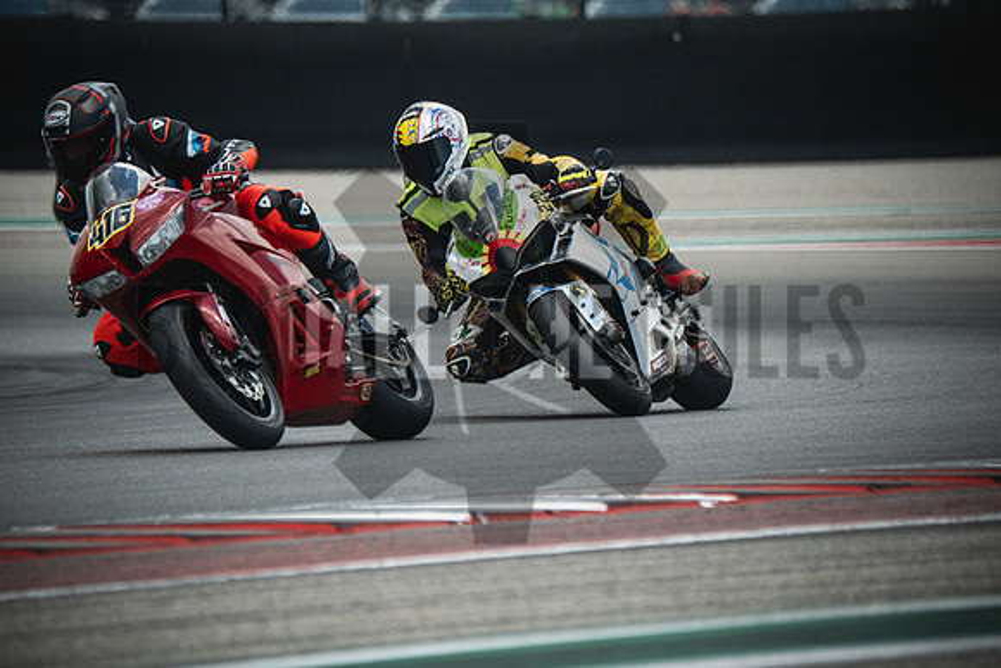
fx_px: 16686
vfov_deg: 2.3
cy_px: 334
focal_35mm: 600
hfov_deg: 3.4
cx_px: 500
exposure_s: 1/1600
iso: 1600
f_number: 5.6
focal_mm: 400
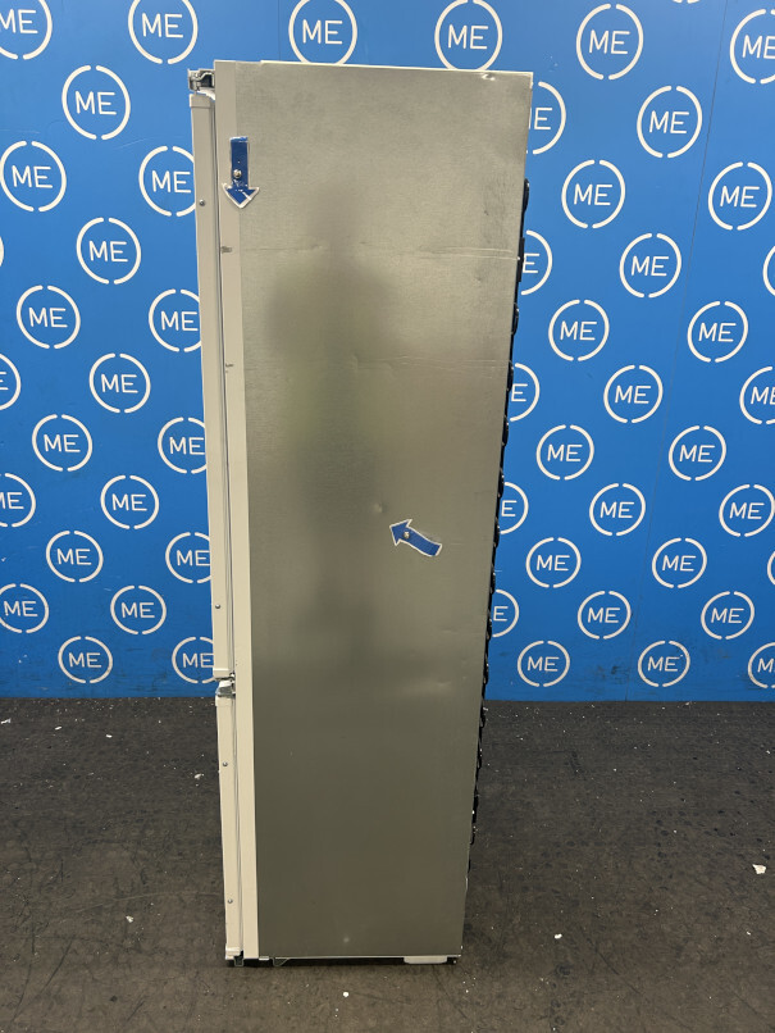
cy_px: 516
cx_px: 388
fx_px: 776
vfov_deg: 67.3
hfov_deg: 53.1
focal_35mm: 26
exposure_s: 1/50
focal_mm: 5.7
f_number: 1.5
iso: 80
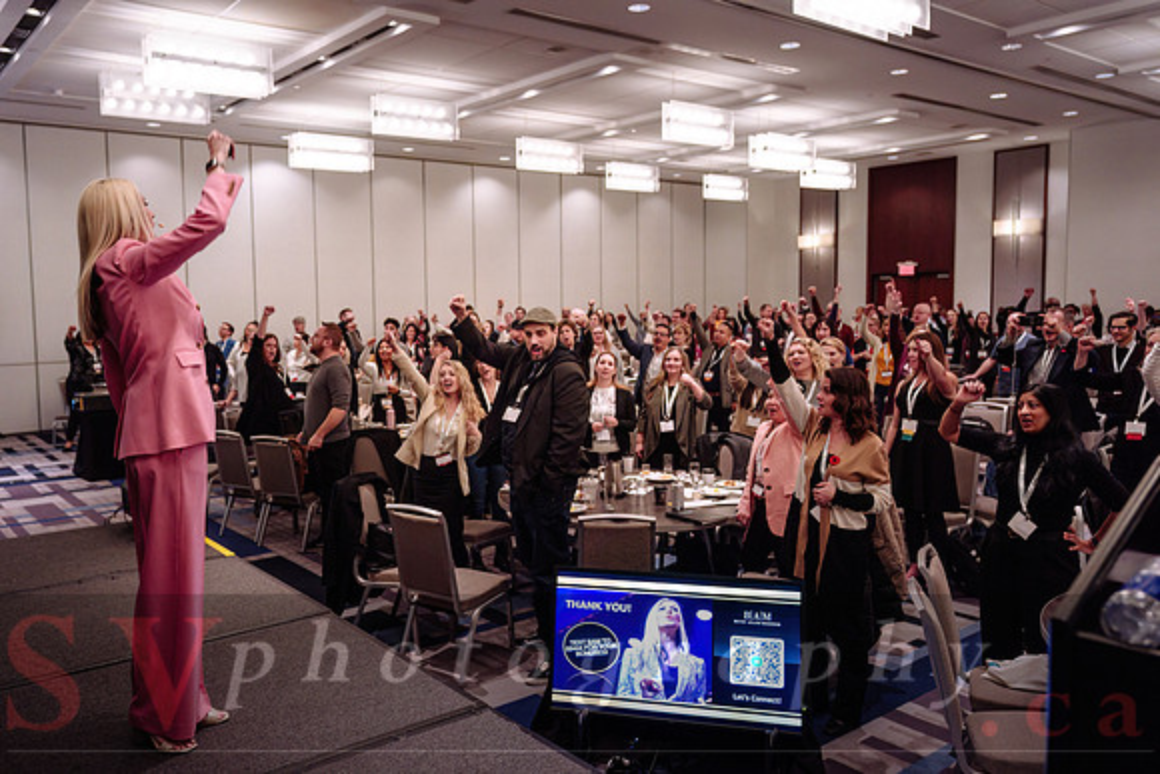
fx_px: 902
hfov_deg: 65.1
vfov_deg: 46.4
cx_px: 491
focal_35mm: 28
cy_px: 381
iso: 1600
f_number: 2.8
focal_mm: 24
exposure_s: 1/125
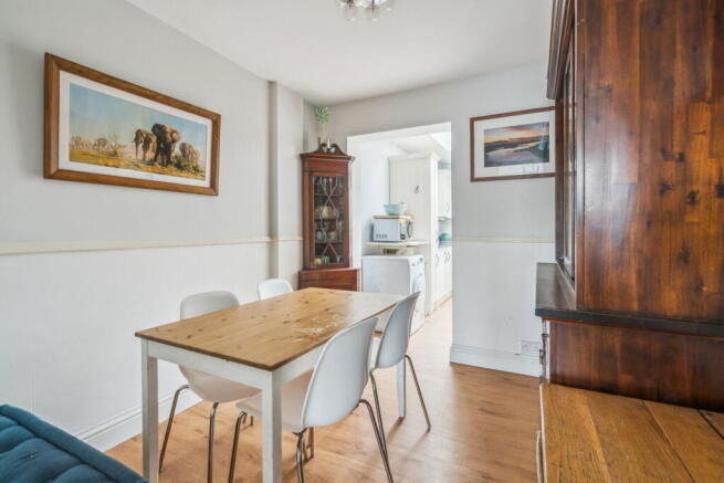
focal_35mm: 16
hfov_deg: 96.7
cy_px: 242
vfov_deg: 73.8
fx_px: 322
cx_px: 362
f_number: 11
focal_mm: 16
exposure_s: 1/2.5
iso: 640
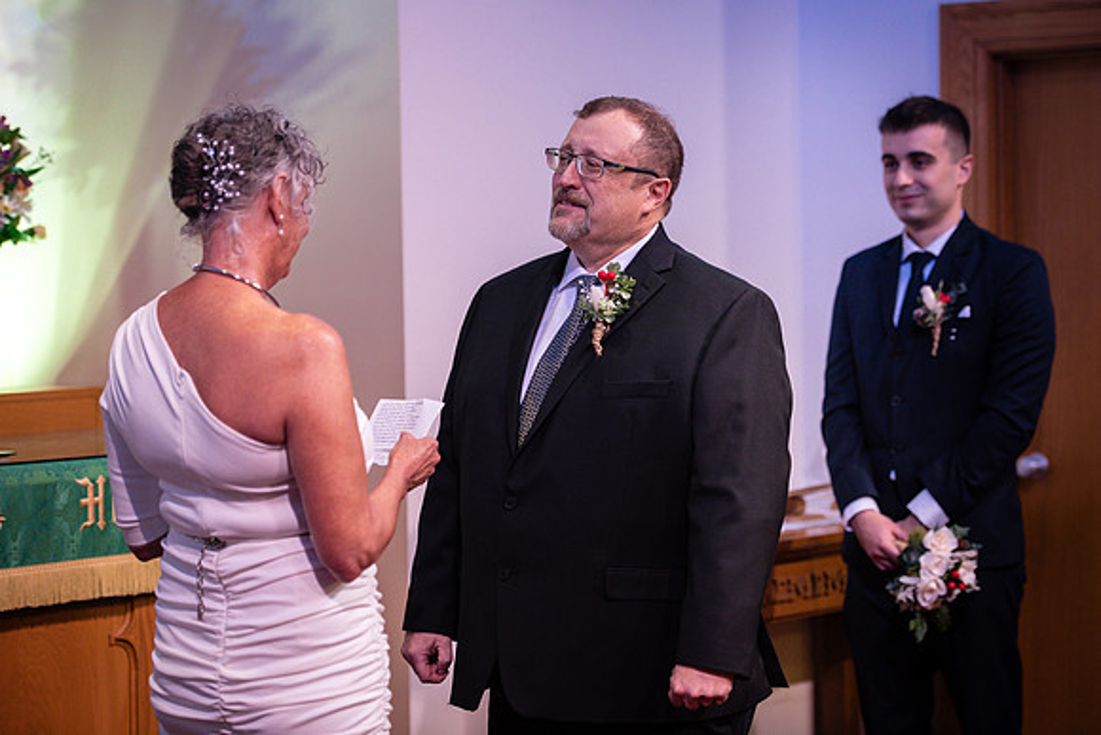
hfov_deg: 20.8
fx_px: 2994
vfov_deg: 14.0
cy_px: 356
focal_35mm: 98
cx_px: 567
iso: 800
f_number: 2.8
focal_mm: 95
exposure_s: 1/200
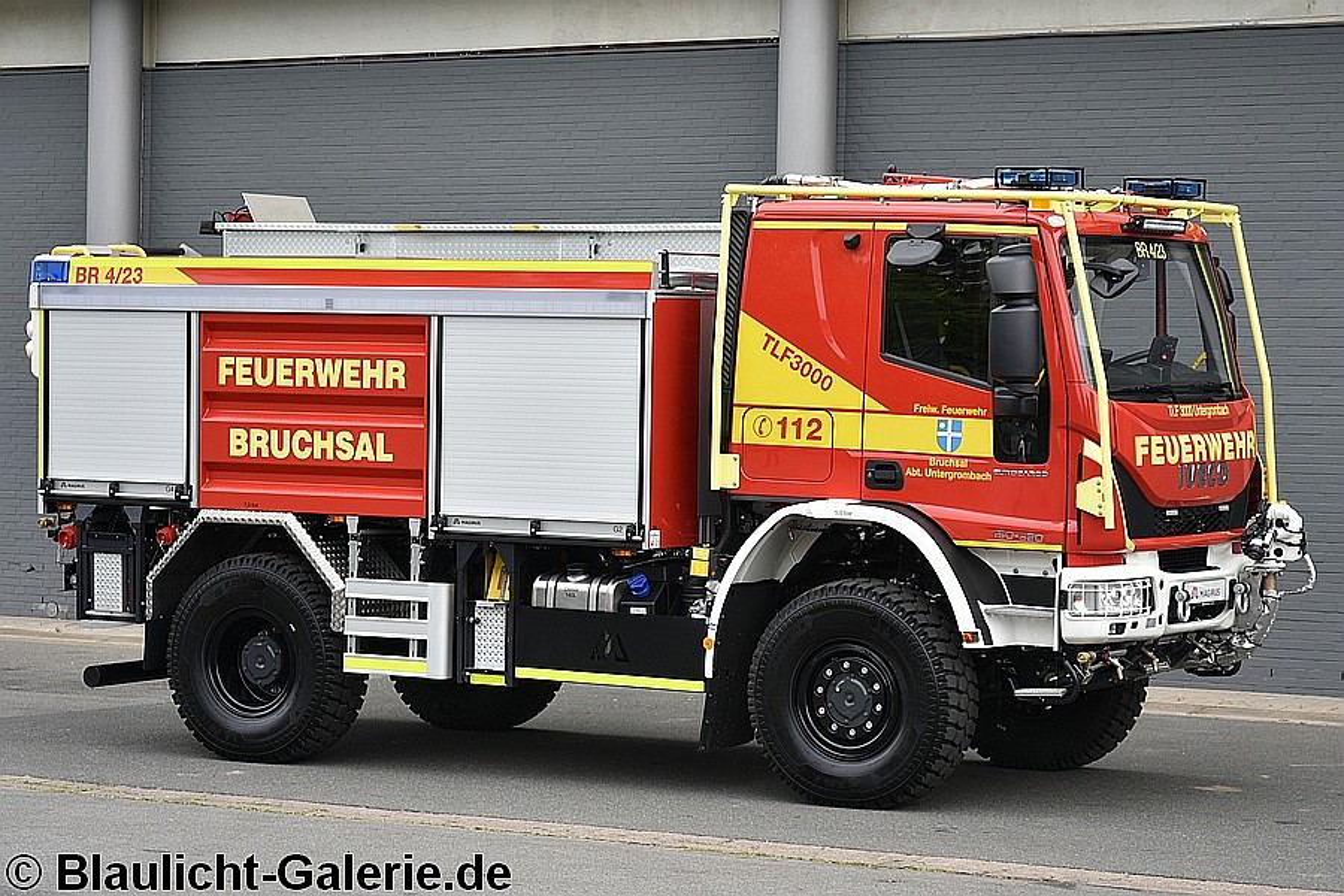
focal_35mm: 85
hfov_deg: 23.9
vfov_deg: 16.1
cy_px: 448
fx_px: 3173
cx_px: 672
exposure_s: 1/125
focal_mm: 85
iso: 400
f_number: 5.6
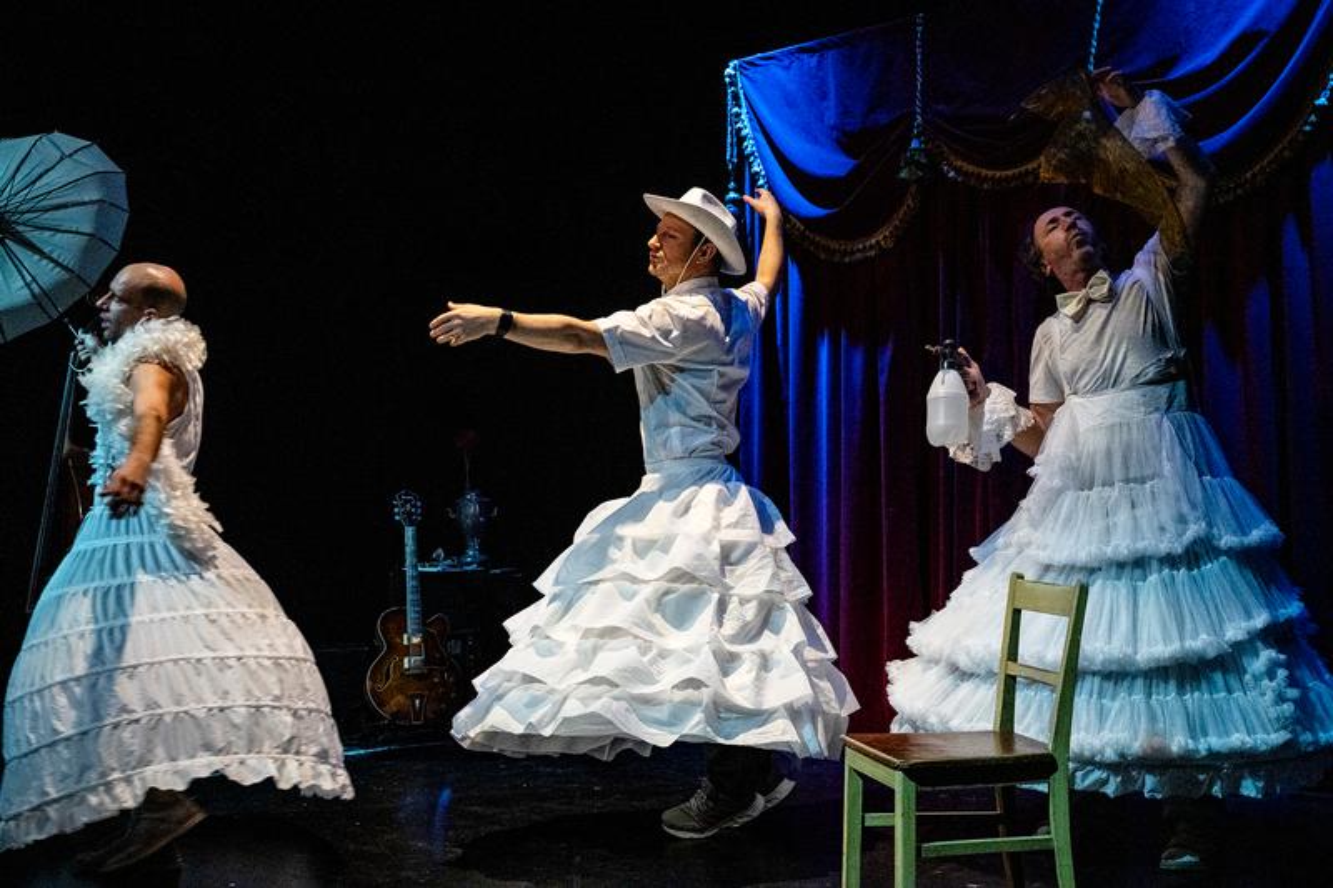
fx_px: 1777
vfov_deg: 28.1
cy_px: 444
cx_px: 666
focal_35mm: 48
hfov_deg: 41.1
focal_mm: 48
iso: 6400
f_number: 6.3
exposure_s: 1/160
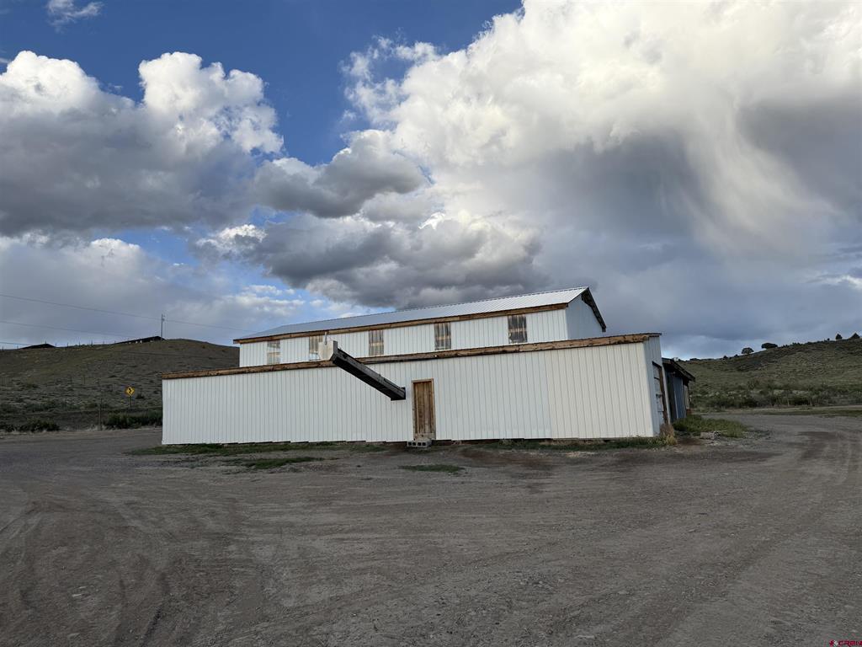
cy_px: 324
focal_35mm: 24
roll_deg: +2.2
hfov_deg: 71.6
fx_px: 598
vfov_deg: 56.8
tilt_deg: +9.6
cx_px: 431
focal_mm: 6.76
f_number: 1.78
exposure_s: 1/3021
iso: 80
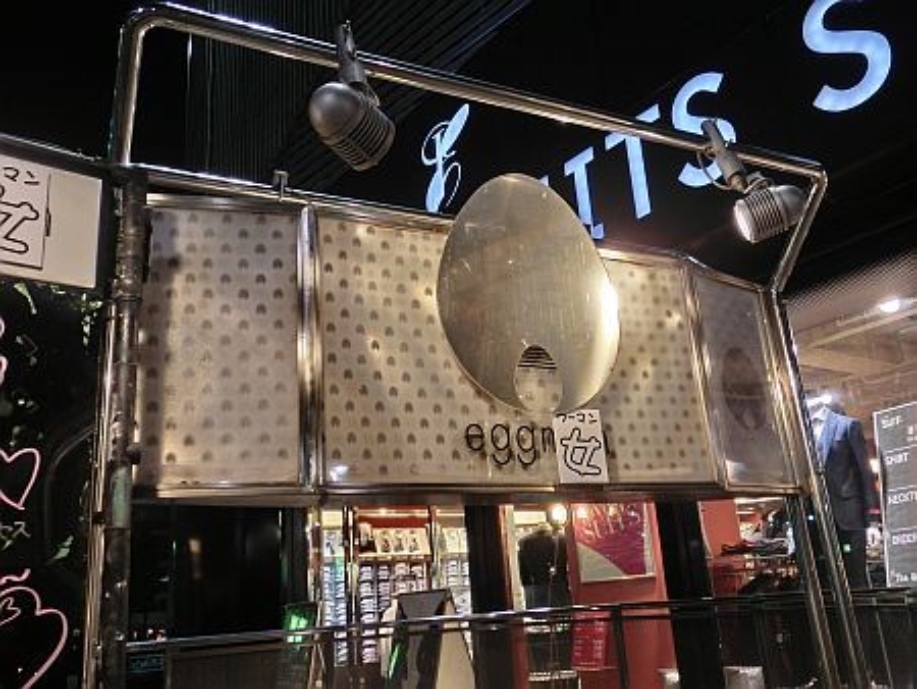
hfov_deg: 63.4
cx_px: 458
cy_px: 344
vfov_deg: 49.8
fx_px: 742
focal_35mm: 28
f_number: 3
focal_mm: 5
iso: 250
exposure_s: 1/60
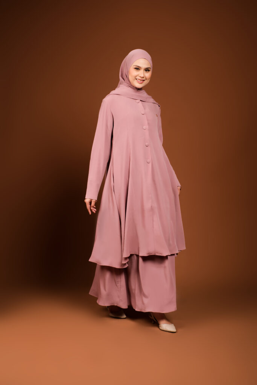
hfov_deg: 25.5
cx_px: 128
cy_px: 192
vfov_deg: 37.5
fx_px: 567
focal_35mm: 53
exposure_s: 1/200
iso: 250
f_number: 7.1
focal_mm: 35
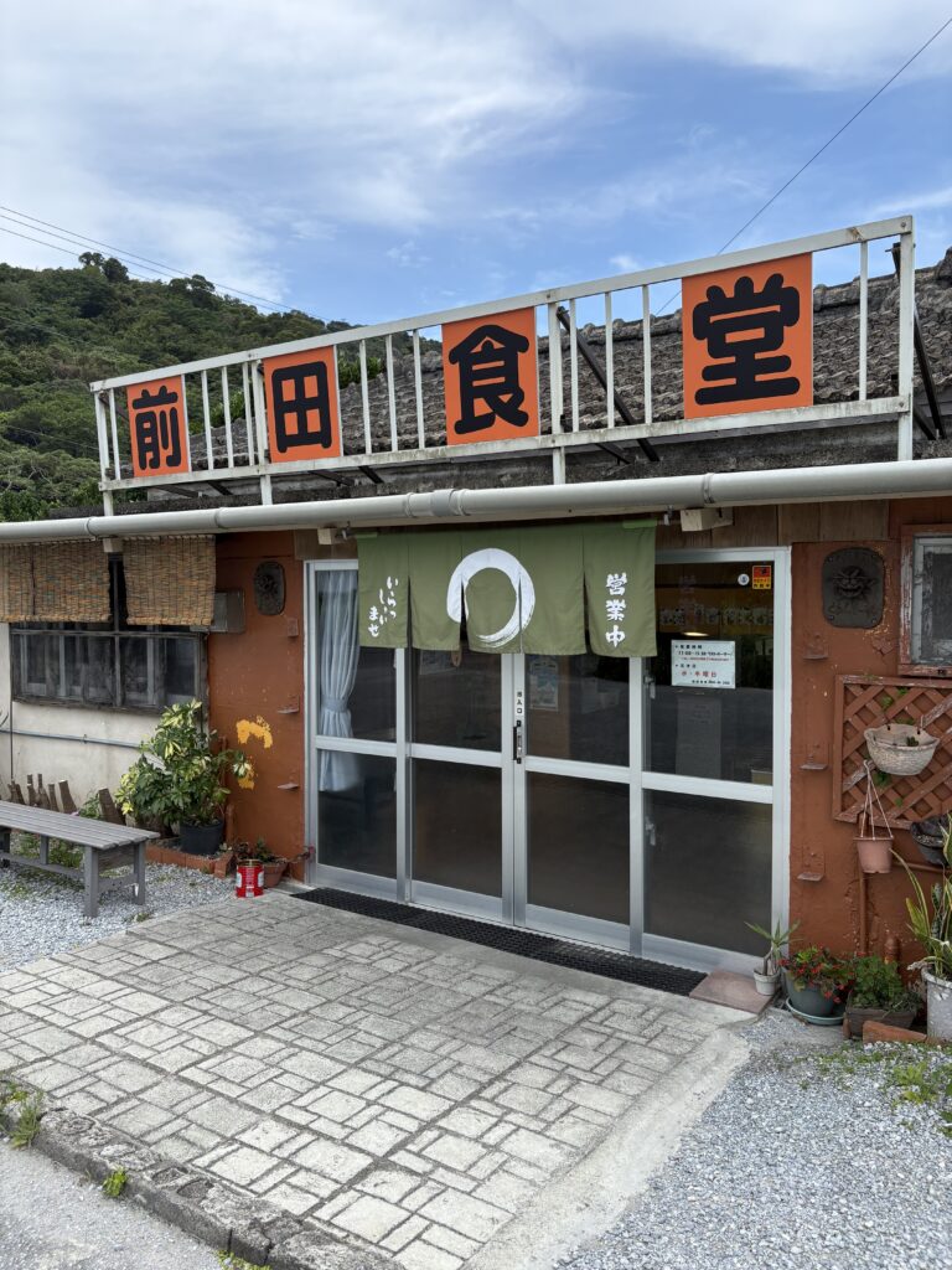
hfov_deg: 53.1
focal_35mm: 26
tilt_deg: -0.3
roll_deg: -0.6
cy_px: 635
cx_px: 476
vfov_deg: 67.3
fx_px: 953
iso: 50
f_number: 1.6
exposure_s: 1/1901
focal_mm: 5.96
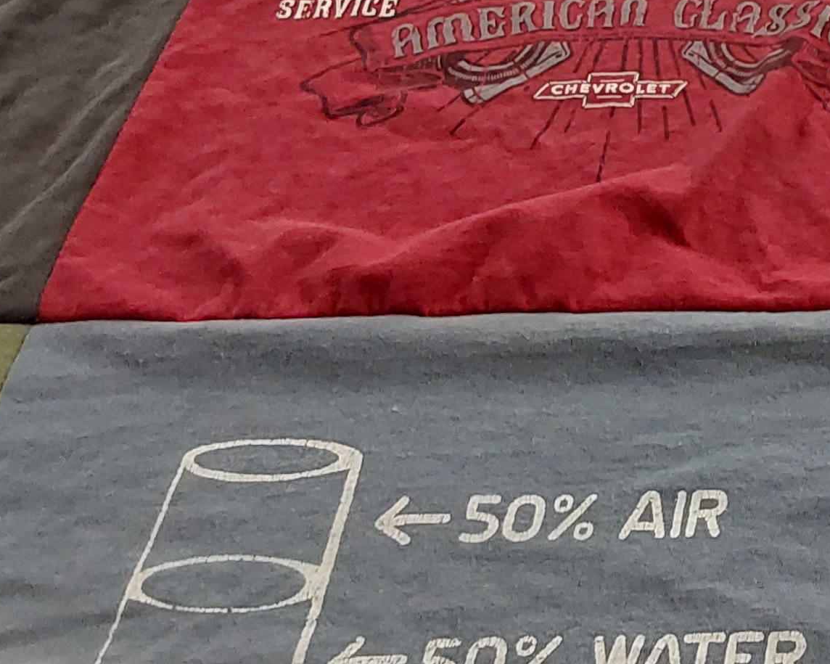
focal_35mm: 78
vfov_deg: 19.4
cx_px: 1046
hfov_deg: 22.2
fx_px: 1916
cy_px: 125
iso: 125
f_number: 1.9
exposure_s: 1/60
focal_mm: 2.91
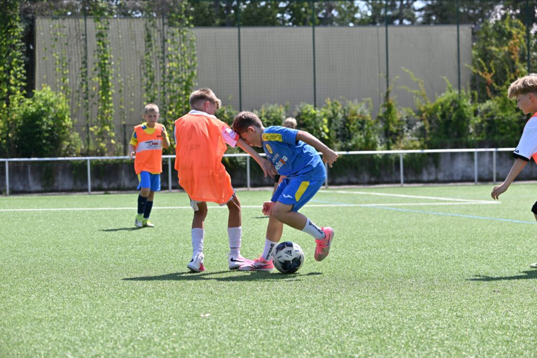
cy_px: 179
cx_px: 268
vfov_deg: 13.4
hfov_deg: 20.0
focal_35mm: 102
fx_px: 1522
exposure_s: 1/1600
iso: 250
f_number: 4.8
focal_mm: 102
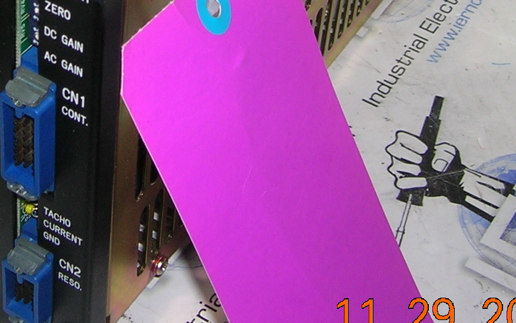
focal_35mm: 94
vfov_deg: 13.5
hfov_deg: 21.9
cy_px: -84
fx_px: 1322
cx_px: 139
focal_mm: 5.7
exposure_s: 1/60.1
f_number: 2.9
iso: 50
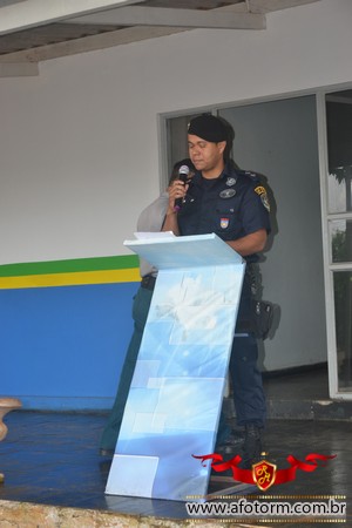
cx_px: 176
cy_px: 264
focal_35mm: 72
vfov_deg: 28.1
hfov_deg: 18.9
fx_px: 1056
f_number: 4.8
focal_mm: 48
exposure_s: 1/125
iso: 320
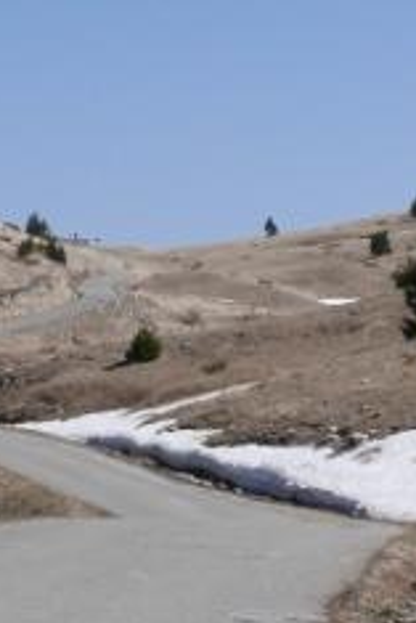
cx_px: 318
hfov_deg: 7.2
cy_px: 269
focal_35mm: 192
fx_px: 3323
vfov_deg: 10.7
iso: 200
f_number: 5.6
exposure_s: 1/1600
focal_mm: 19.9
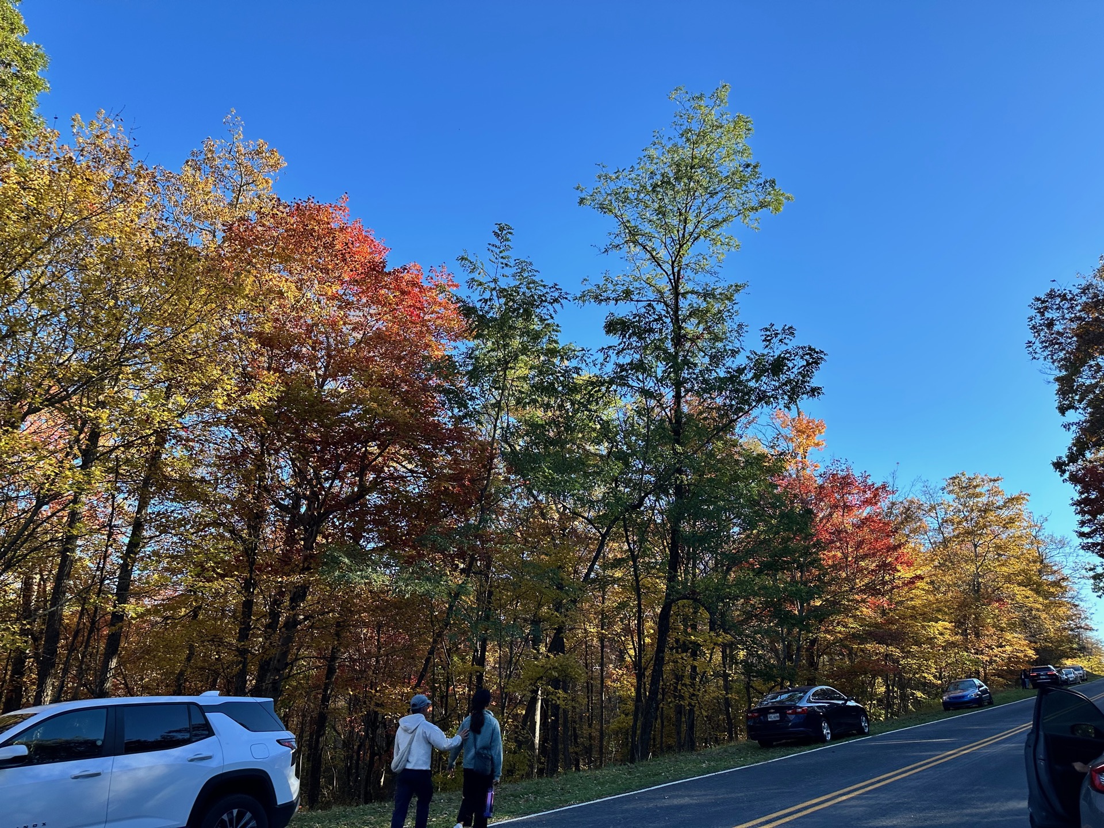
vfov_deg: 56.8
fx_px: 765
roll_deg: -3.8
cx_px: 552
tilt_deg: +18.3
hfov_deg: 71.6
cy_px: 414
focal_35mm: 24
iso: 80
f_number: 1.78
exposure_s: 1/1495
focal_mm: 6.86
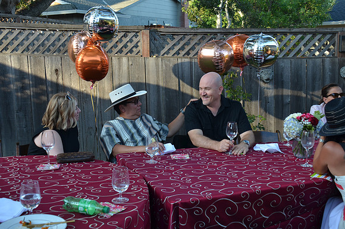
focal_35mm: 45
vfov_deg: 29.7
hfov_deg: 43.7
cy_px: 114
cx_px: 172
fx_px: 430
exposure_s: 1/125
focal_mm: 30
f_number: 5.6
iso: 280
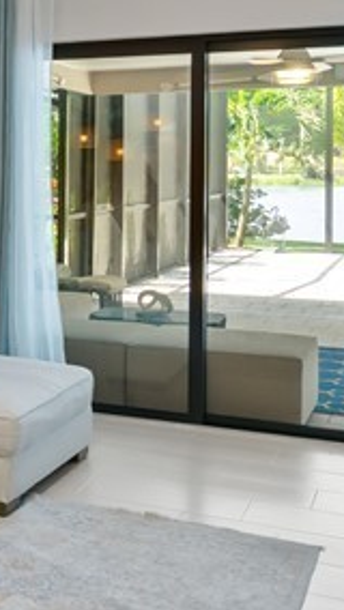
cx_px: -241
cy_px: 155
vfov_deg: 32.2
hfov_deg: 16.4
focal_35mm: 64
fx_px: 1037
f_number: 8
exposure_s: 1/25
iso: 400
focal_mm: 16
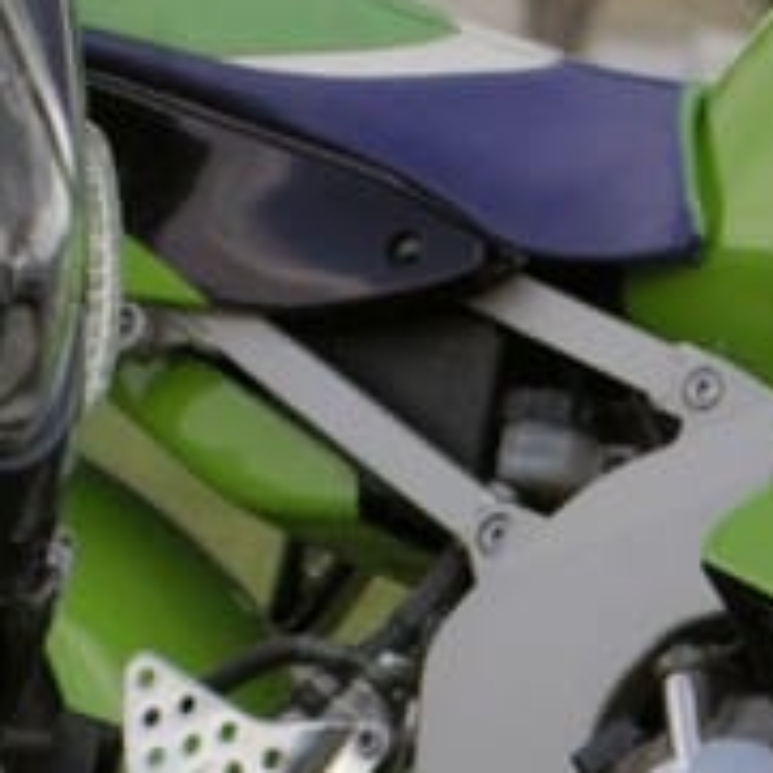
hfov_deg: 4.5
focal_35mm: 381
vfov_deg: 4.6
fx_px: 9636
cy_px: 937
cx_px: 1862
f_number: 5
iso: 800
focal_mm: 53
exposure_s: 1/2000
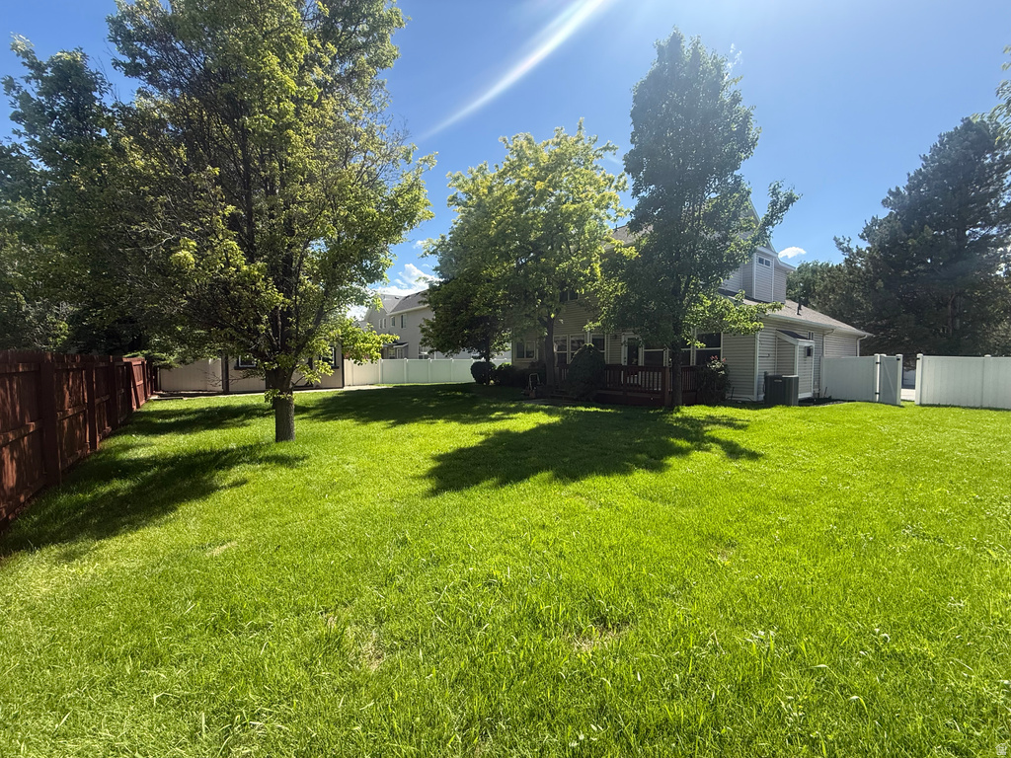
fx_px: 409
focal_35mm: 14
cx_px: 506
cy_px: 379
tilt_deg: -1.6
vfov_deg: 85.7
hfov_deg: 102.1
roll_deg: -0.5
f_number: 2.2
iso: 64
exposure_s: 1/970
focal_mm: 2.22
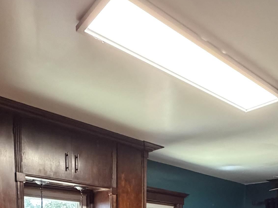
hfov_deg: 48.4
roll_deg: -0.9
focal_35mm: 38
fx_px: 305
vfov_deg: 29.9
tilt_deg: -6.0
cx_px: 177
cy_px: 272
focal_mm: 2.22
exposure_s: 1/60
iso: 640
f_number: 2.2
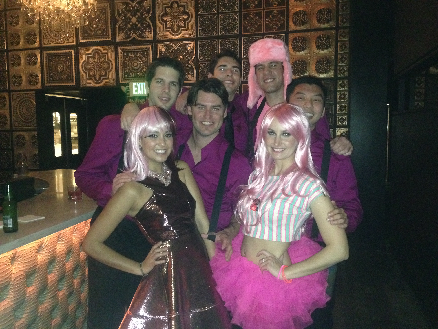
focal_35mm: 33
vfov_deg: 42.9
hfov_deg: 55.4
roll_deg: -0.1
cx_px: 219
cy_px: 164
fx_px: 418
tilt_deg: -4.9
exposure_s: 1/16
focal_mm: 4.12
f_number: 2.4
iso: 800
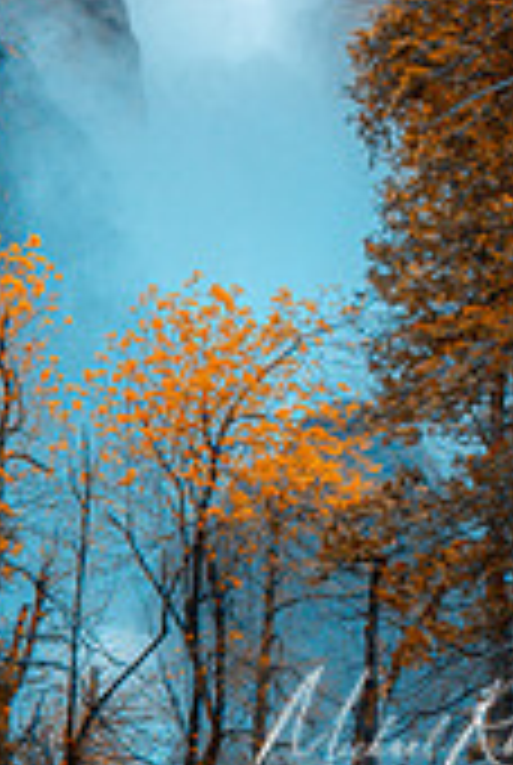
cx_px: -72
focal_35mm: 198
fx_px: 4215
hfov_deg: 6.9
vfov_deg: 10.2
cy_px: -184
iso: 250
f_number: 6.3
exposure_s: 1/40
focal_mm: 50
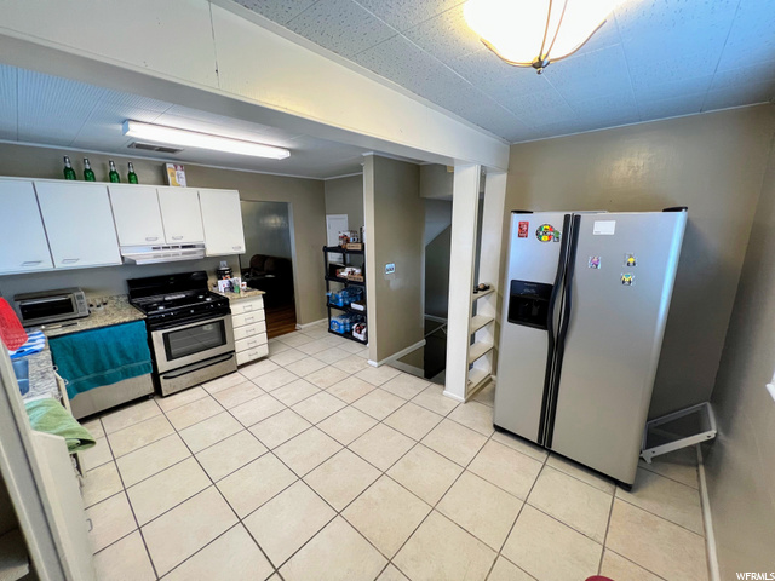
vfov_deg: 89.9
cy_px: 290
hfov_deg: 106.2
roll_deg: +1.2
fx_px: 291
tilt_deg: -12.5
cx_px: 388
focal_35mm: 13
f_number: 1.8
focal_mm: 1.57
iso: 250
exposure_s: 1/60
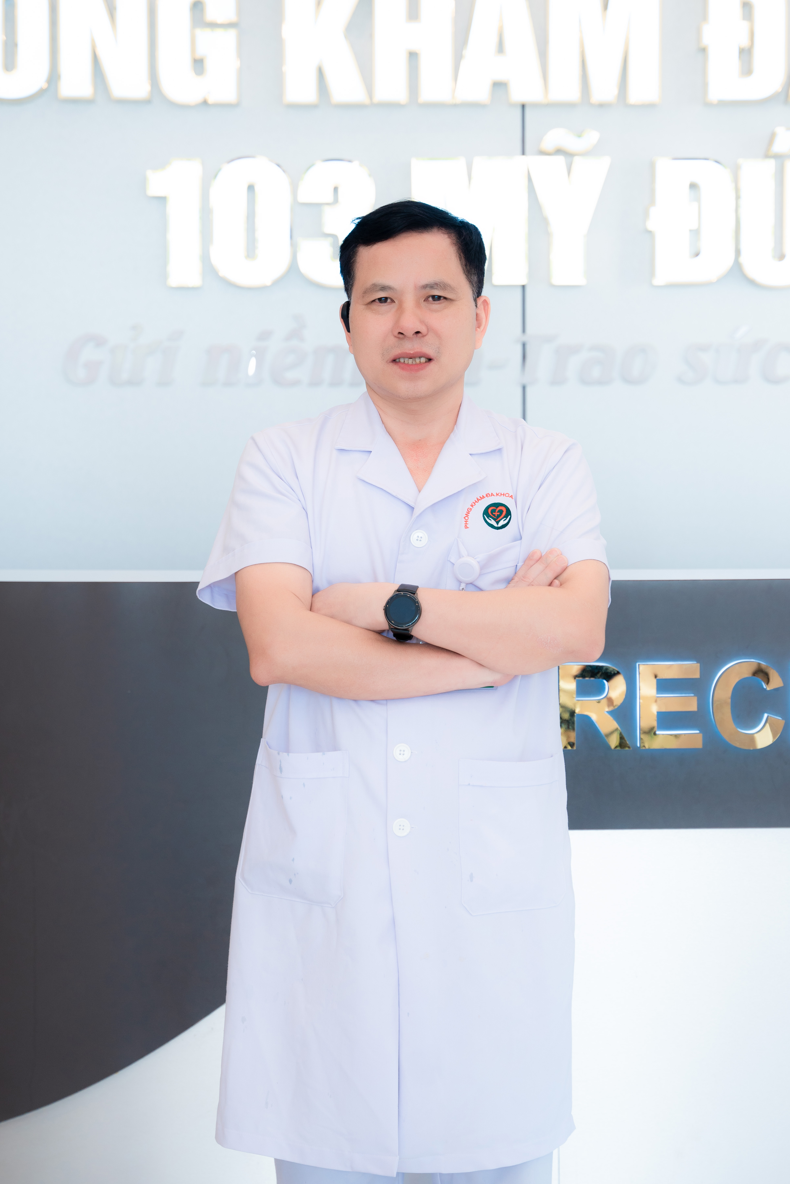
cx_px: 441
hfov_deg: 15.6
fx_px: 2885
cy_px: 523
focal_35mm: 88
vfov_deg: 23.2
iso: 320
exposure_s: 1/160
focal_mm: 64.5
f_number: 3.5
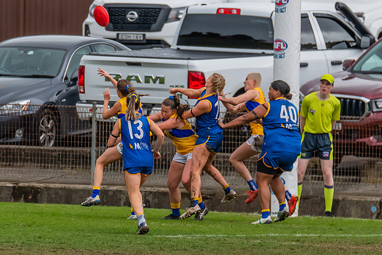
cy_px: 129
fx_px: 11414
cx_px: 143
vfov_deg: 1.3
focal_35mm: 1076
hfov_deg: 1.9
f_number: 6.3
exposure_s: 1/1250
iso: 1250
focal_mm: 550
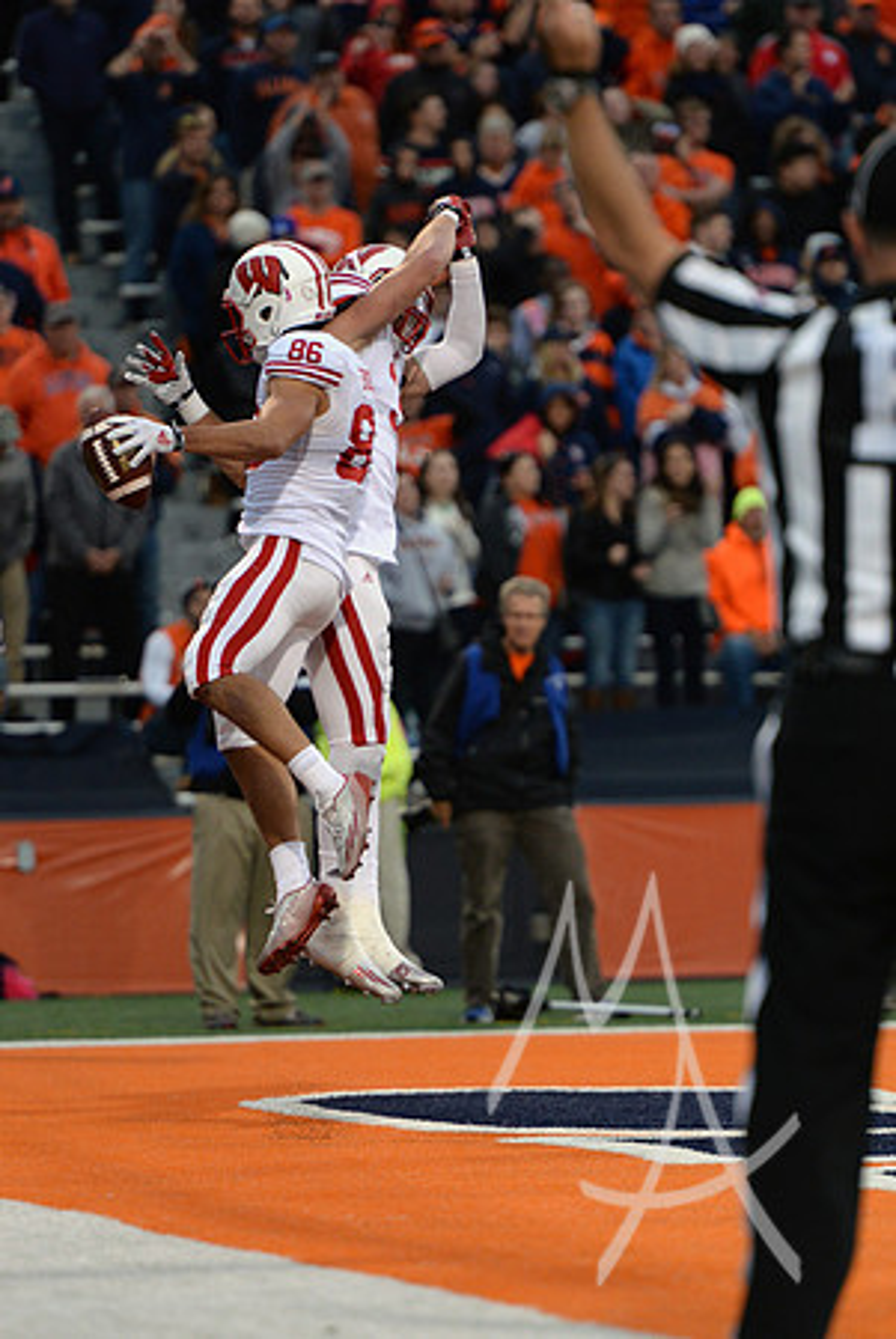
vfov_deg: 7.3
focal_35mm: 280
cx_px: 448
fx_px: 10428
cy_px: 670
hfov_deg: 4.9
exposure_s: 1/1600
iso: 2500
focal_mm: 280
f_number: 4.5
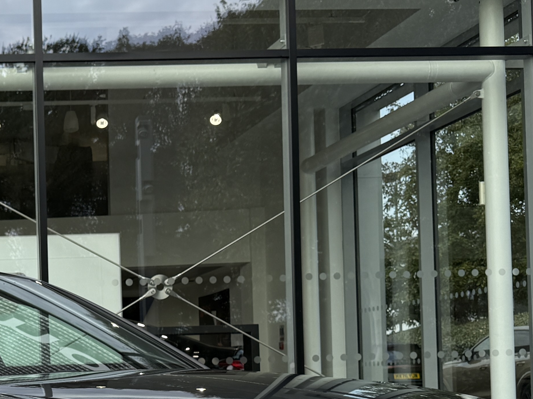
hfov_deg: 24.6
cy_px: 367
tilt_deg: +1.2
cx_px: -51
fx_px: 1139
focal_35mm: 74
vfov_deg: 19.5
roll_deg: +2.1
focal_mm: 6.76
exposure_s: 1/1292
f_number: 1.78
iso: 80
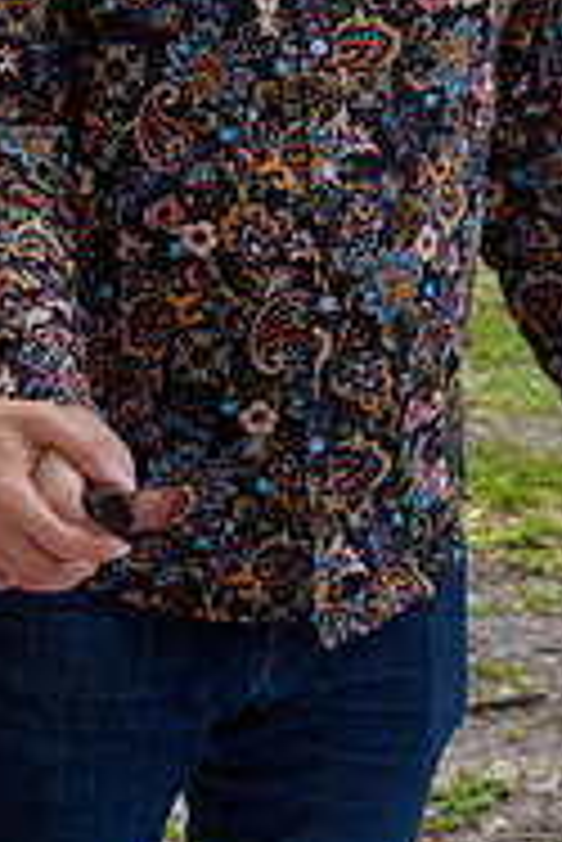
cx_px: -94
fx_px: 3038
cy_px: 230
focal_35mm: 130
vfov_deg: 15.7
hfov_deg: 10.4
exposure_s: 1/250
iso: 200
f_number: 8
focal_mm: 36
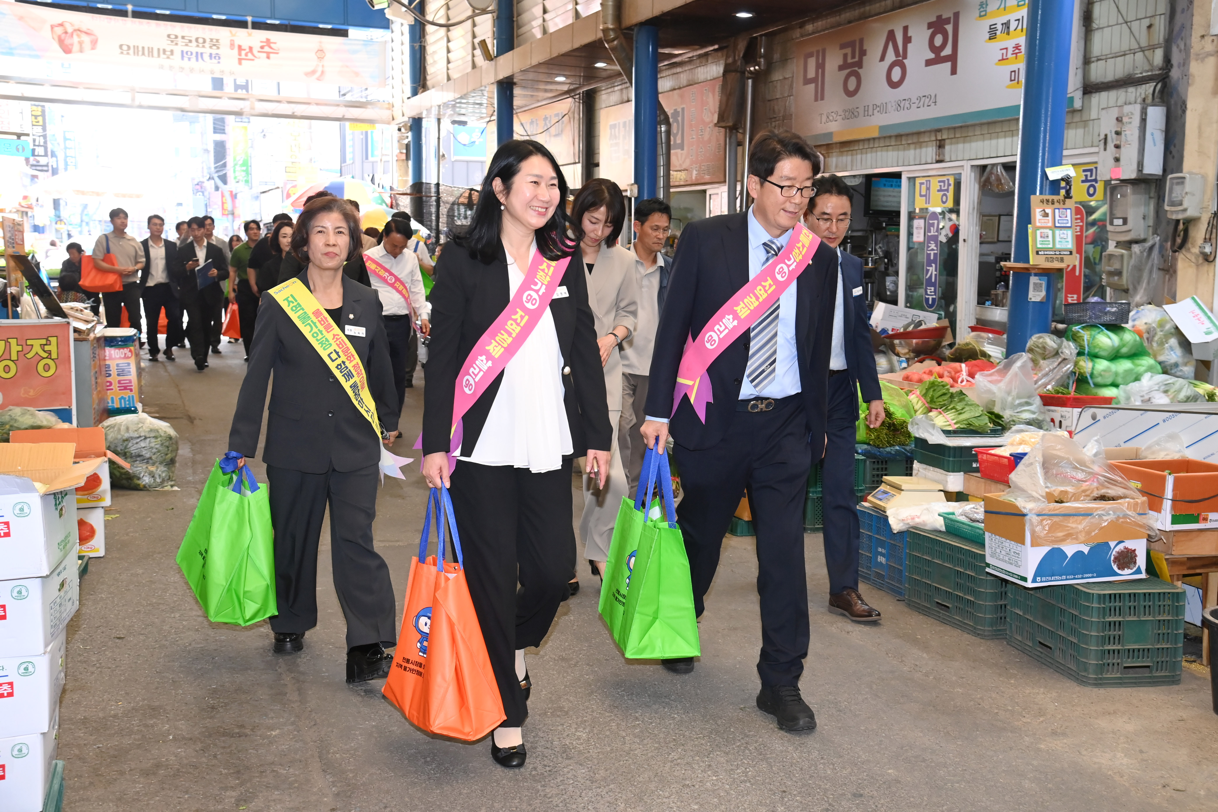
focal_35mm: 38
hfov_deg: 50.7
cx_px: 609
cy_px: 406
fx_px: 1286
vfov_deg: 35.1
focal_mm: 38
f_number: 6.3
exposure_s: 1/250
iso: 2500
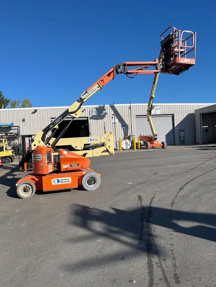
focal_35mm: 26
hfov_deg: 53.1
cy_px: 144
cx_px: 108
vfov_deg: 67.3
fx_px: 216
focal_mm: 5.1
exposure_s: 1/4310
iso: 50
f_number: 1.6
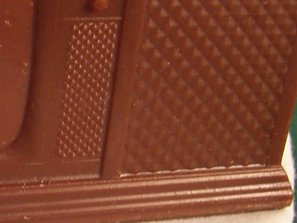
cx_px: -53
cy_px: 111
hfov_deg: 17.0
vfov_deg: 13.3
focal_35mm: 111
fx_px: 952
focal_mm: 5.6
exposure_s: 1/45
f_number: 2.8
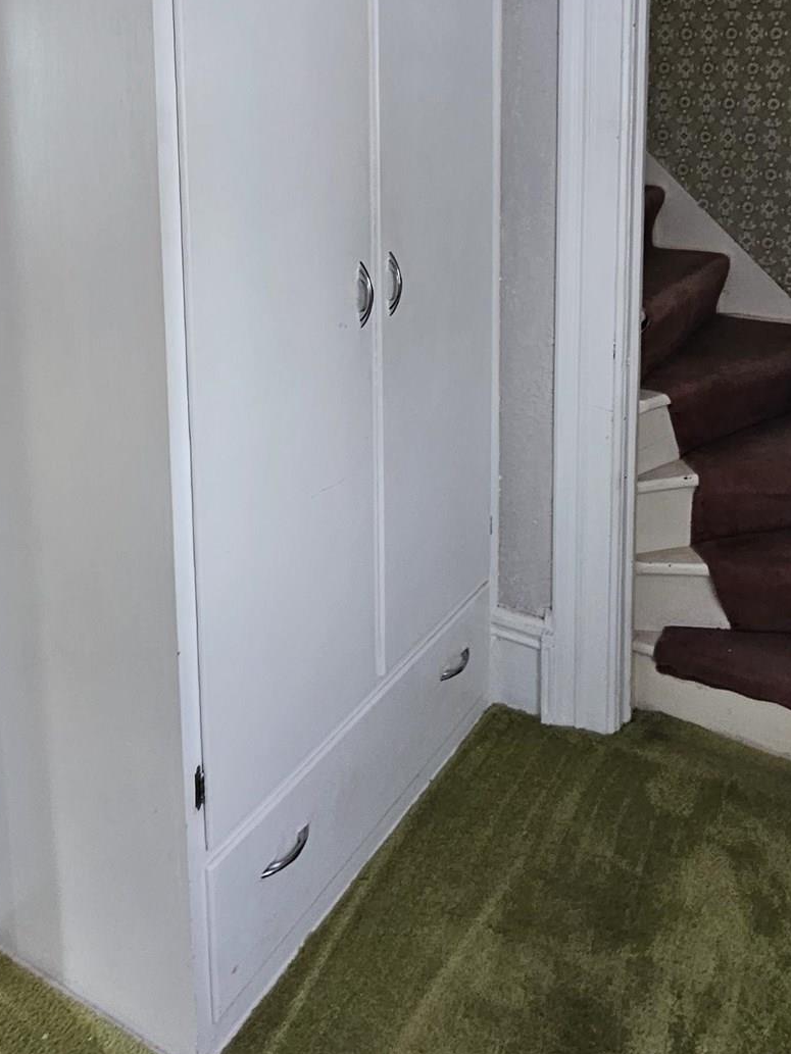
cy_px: 200
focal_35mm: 29
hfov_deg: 47.8
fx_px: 883
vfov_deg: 56.8
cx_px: 491
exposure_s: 1/60
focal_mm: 2.2
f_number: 2.2
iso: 200
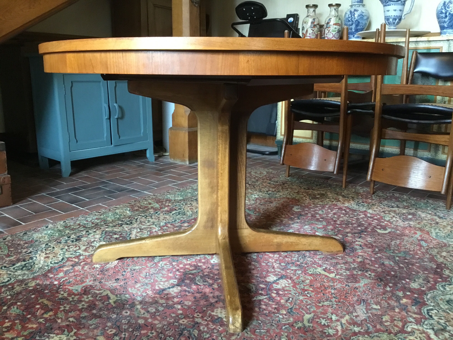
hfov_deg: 58.4
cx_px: 226
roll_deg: +0.0
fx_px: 406
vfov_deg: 45.4
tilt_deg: -12.6
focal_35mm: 31
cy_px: 170
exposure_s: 1/17
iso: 200
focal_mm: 3.3
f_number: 2.4
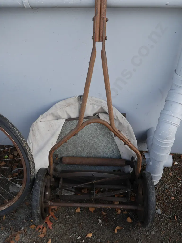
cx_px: 91
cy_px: 122
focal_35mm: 32
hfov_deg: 44.2
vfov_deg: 56.8
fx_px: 224
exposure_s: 1/160
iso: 200
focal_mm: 16
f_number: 5
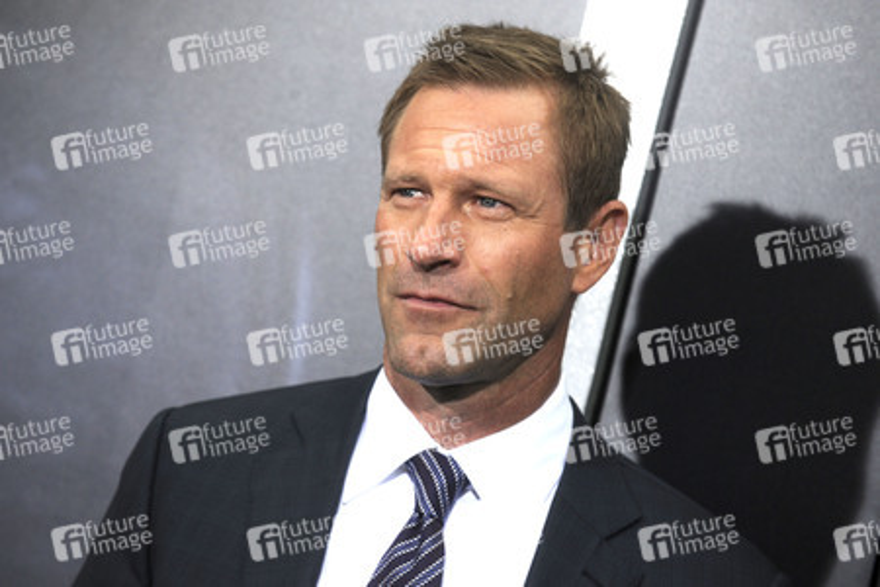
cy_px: 294
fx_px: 4889
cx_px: 440
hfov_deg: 10.3
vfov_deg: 6.9
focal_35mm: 200
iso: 1000
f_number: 5.6
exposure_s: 1/500
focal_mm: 200
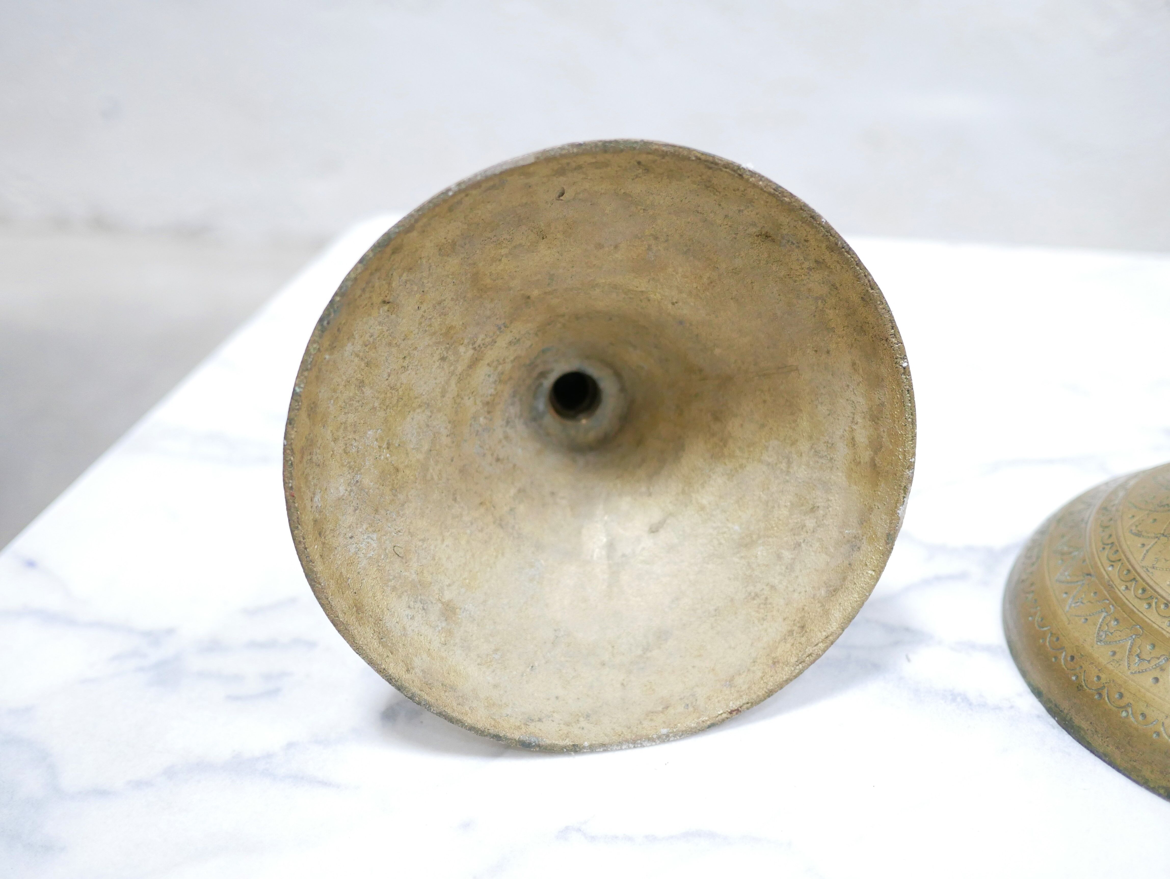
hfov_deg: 46.8
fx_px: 1353
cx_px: 585
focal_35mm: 40
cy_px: 440
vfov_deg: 36.0
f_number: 1.7
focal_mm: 20
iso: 1000
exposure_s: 1/60
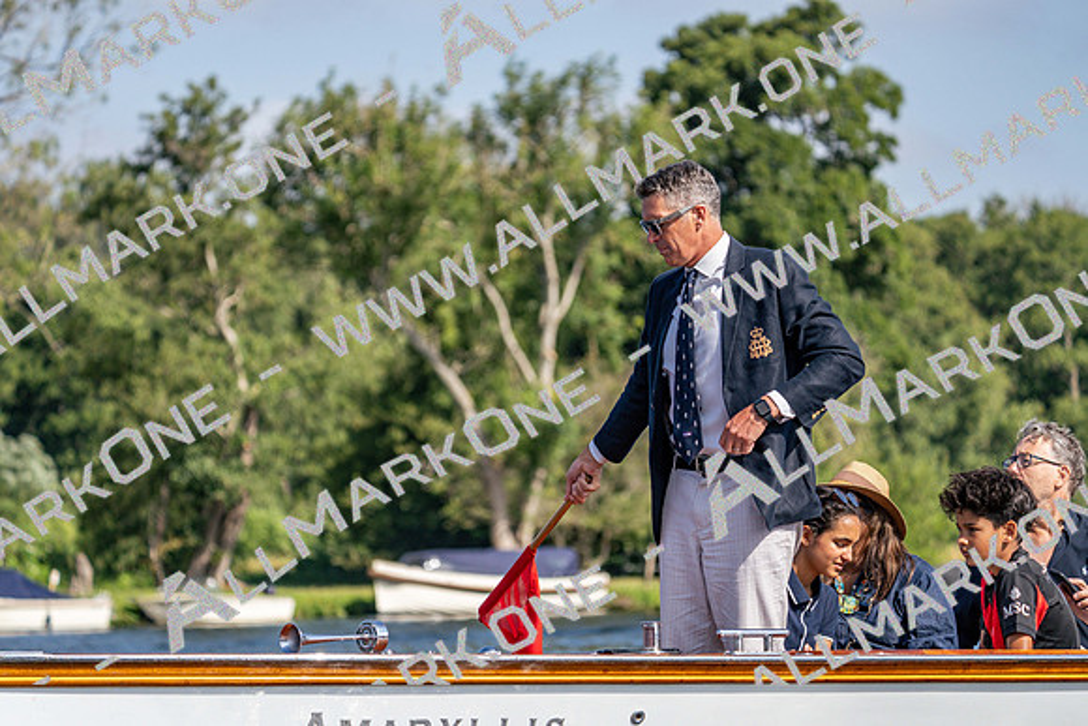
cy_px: 363
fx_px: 6046
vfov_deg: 6.9
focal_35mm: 200
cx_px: 544
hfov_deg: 10.3
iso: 320
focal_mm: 200
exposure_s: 1/1600
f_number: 5.6
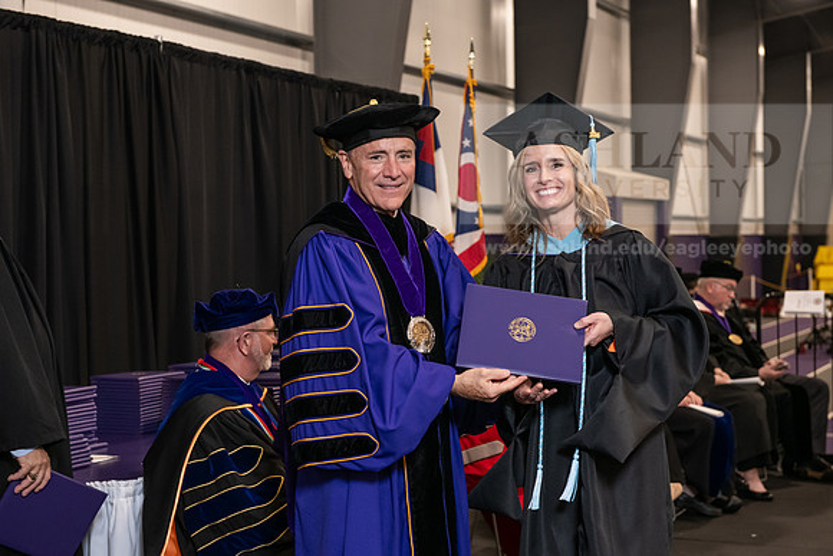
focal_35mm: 62
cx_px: 416
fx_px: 1435
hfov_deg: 32.4
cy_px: 278
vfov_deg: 21.9
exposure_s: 1/125
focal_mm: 62
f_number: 5
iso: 2000
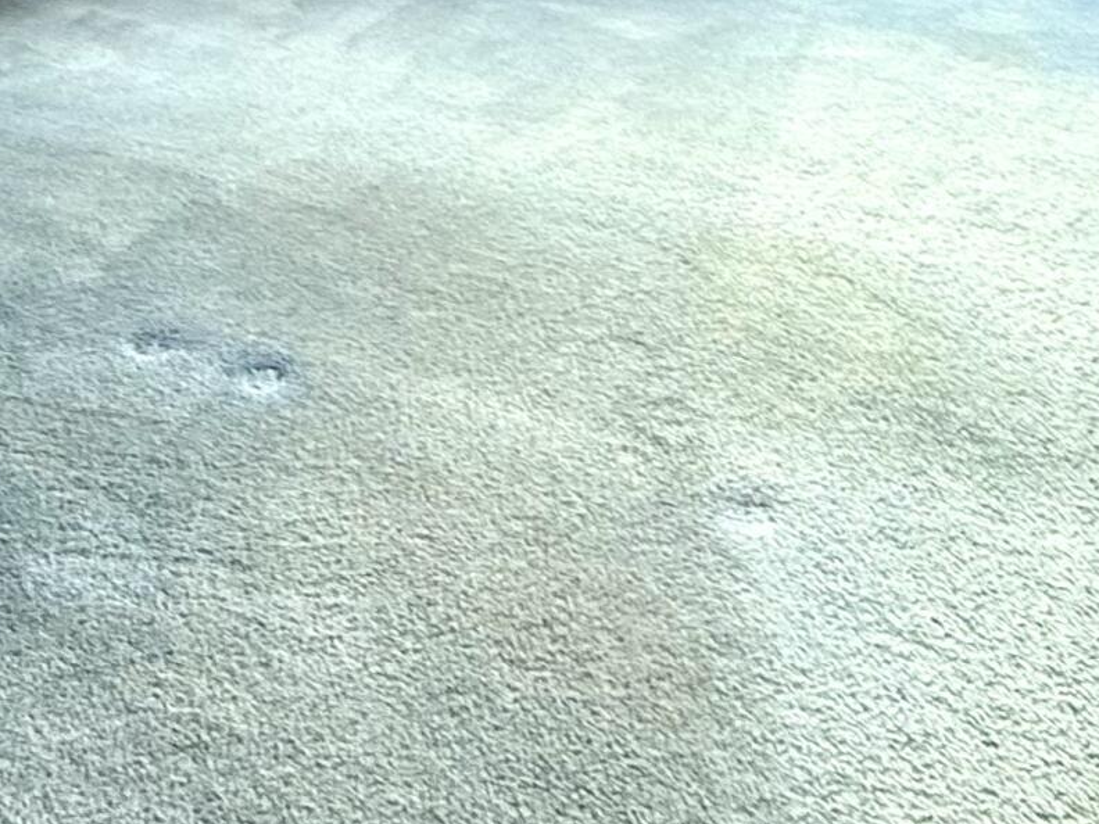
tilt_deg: -0.8
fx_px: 1683
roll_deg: +2.5
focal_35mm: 53
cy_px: -551
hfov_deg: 35.7
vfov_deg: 21.1
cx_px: 350
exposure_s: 1/120
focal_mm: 2.22
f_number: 2.2
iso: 500
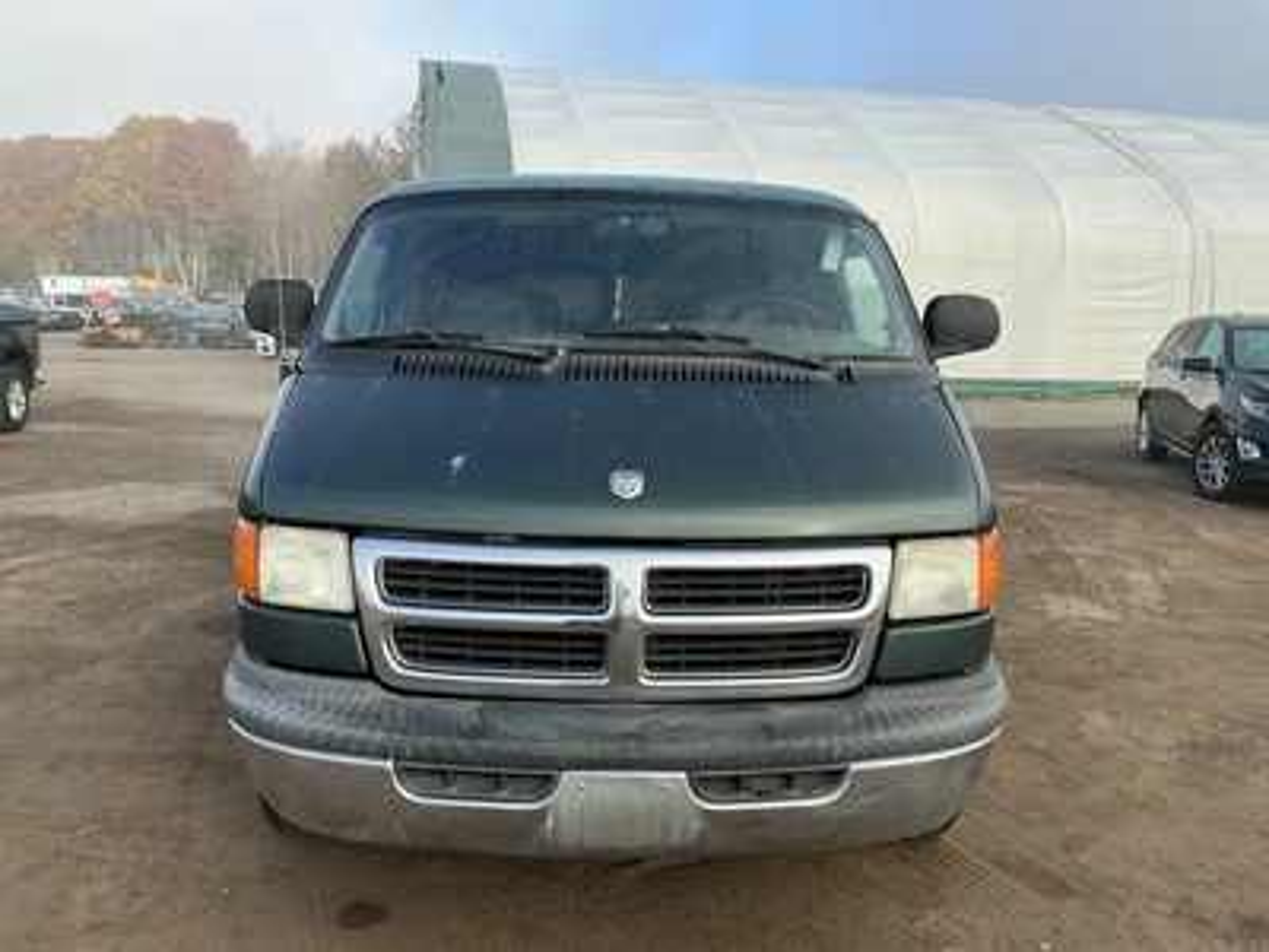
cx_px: 634
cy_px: 476
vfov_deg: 49.7
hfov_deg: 63.4
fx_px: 1026
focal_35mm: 28
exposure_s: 1/642
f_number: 1.8
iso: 25
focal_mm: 3
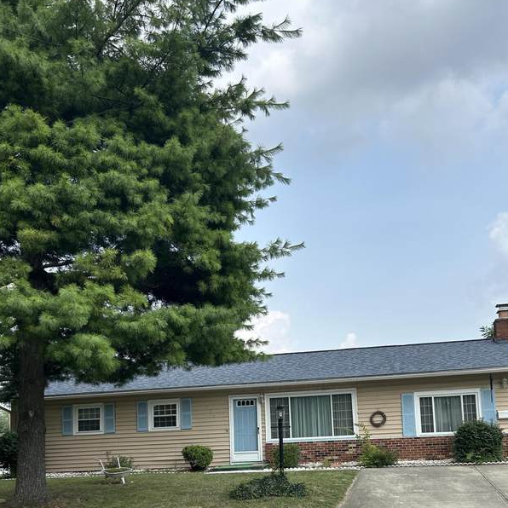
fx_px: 614
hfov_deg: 44.8
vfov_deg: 43.4
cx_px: 291
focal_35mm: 37
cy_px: 384
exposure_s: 1/3831
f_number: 1.5
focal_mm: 5.7
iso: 50
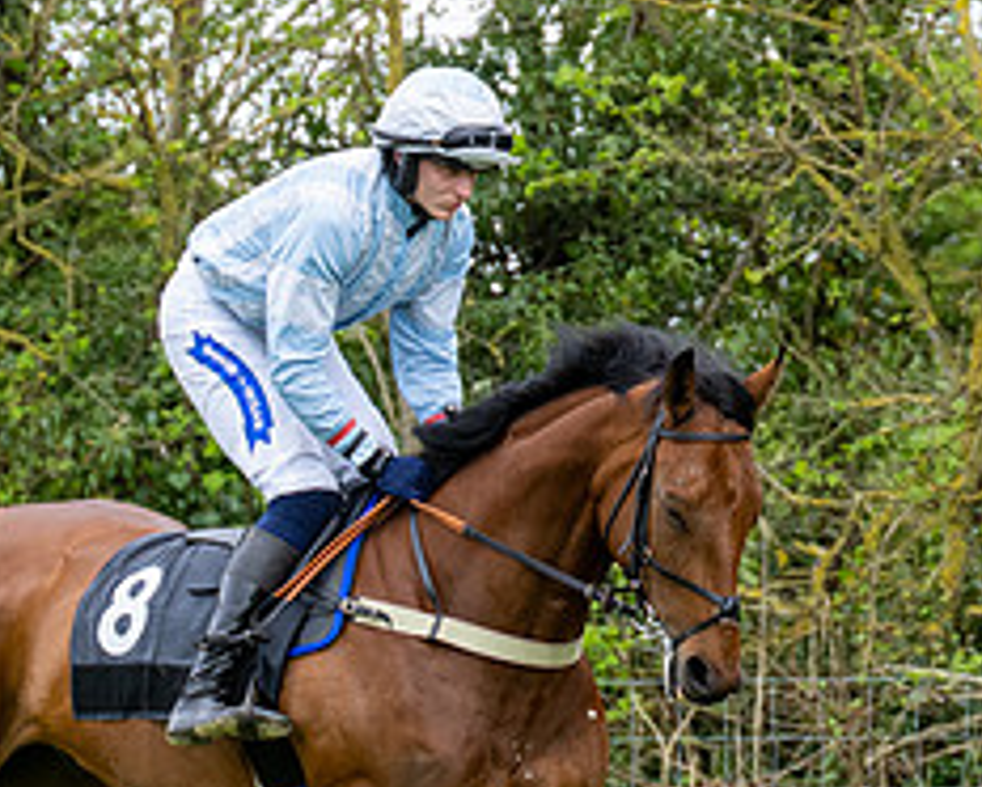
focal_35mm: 375
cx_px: 270
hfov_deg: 5.2
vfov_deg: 4.1
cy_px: 709
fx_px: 10908
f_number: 4
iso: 800
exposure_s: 1/1250
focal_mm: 110
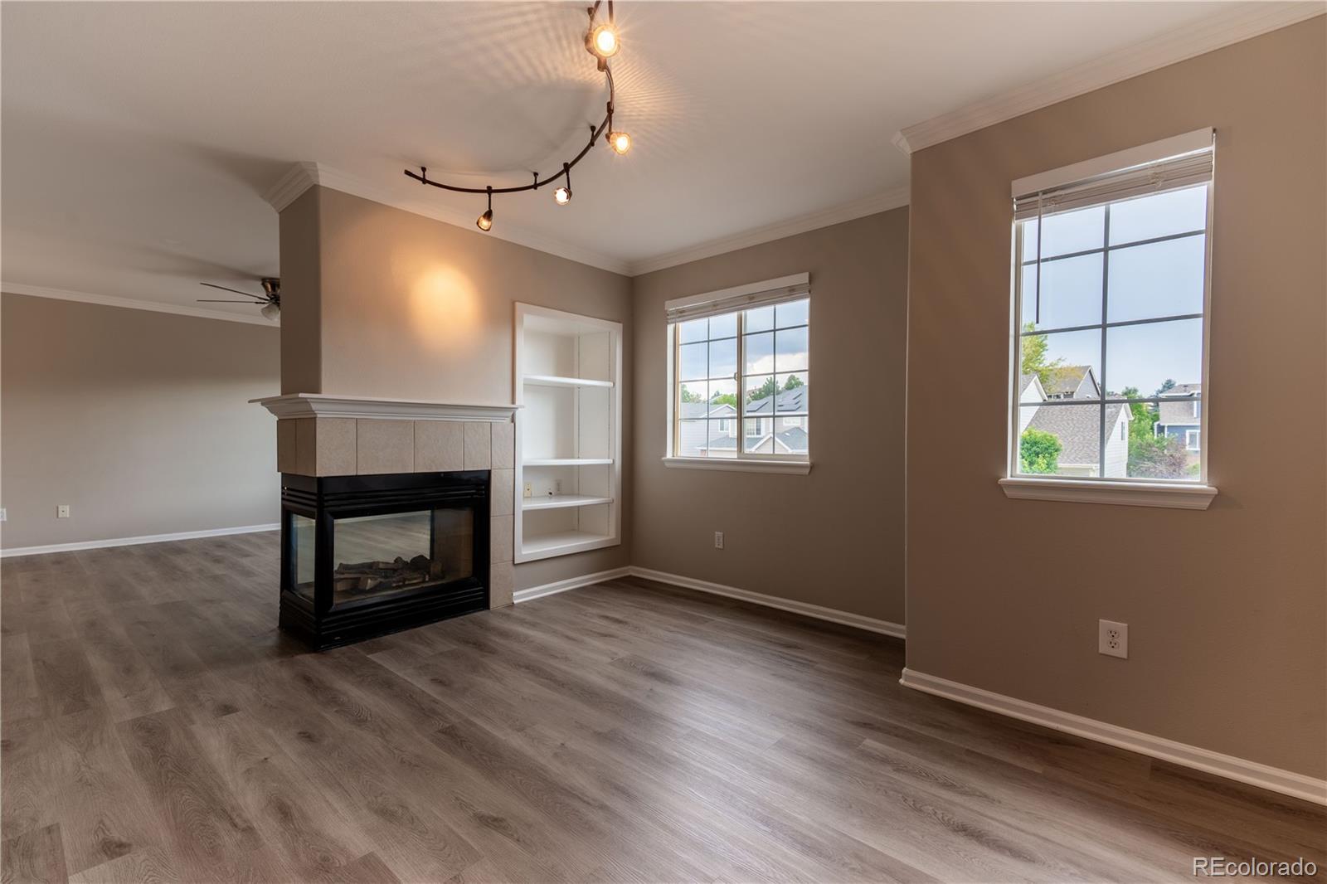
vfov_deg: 73.7
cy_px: 442
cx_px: 664
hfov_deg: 96.7
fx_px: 590
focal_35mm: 16
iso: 320
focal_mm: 16
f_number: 7.1
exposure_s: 1/250
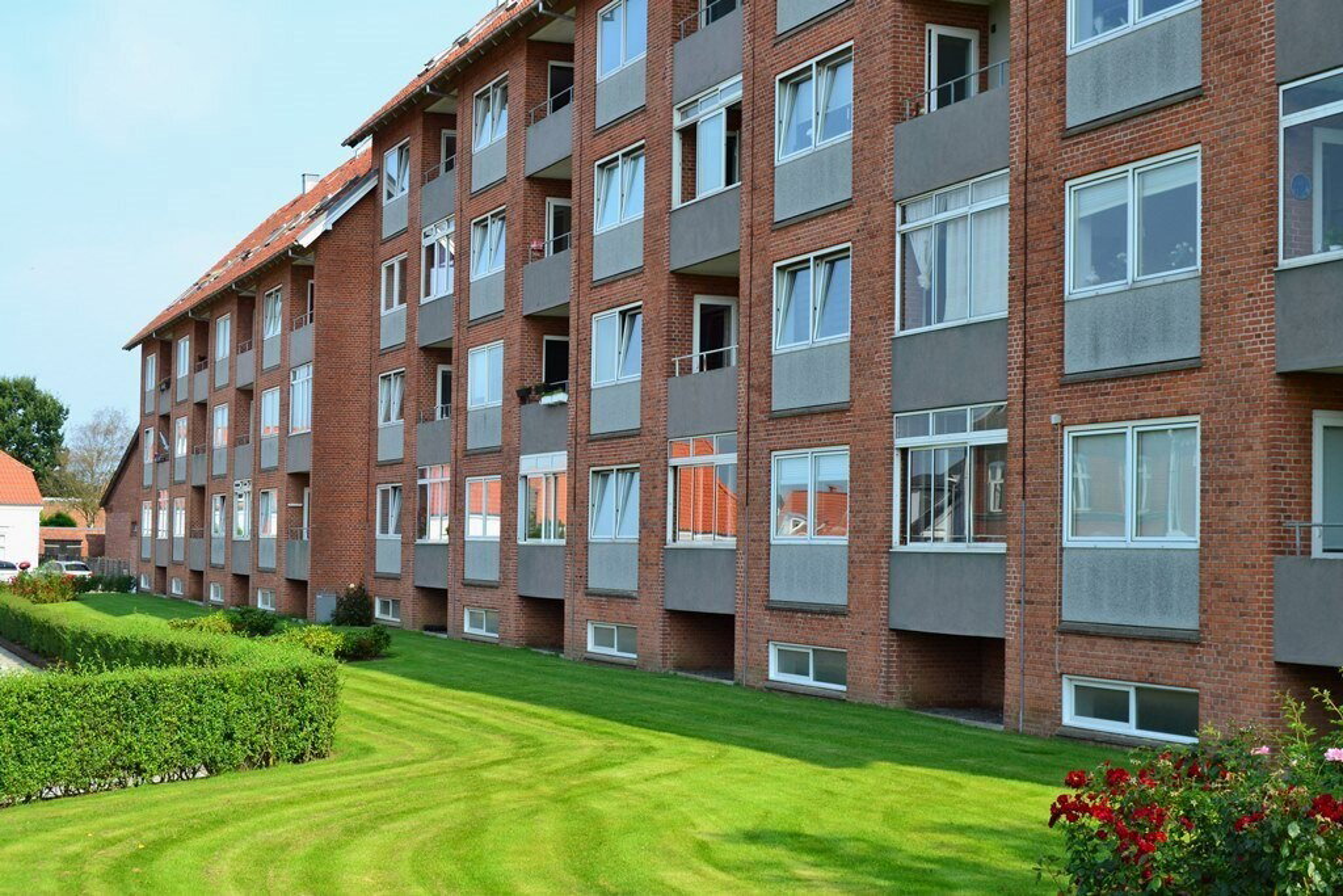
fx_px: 2127
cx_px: 672
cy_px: 448
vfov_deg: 23.8
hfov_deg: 35.0
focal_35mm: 57
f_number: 10
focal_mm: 38
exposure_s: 1/320
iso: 400
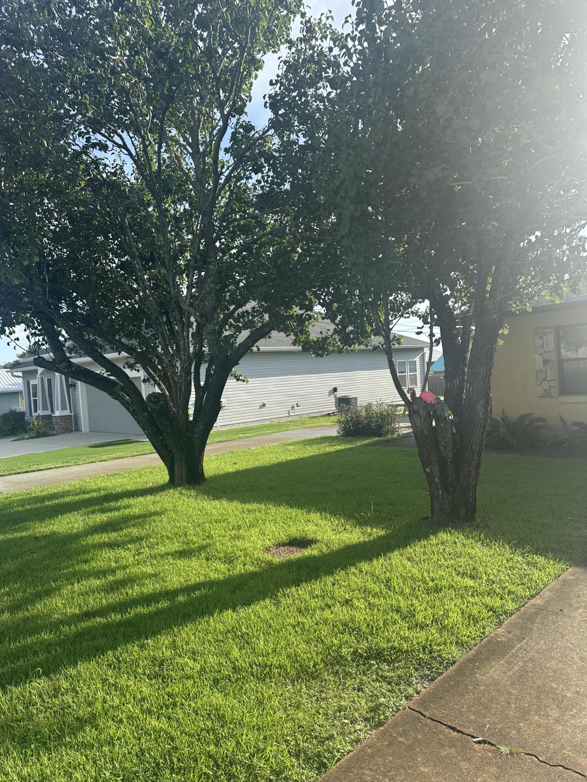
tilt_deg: -3.0
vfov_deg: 71.6
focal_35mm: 24
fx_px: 543
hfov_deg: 56.8
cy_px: 391
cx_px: 294
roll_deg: +0.3
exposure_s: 1/1541
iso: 80
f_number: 1.78
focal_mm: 6.86
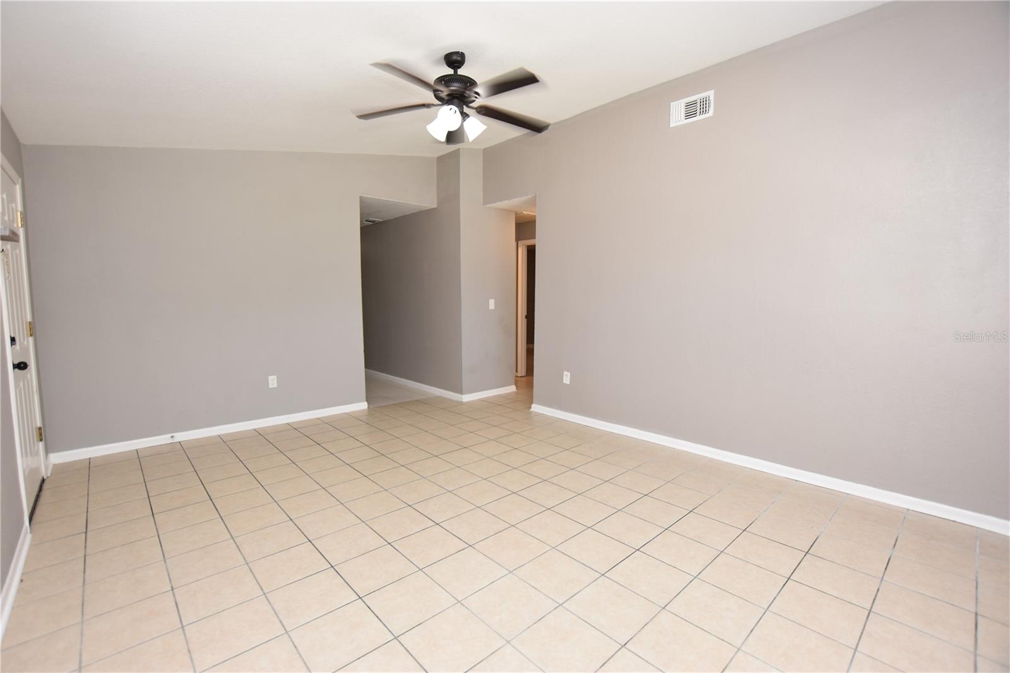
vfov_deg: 77.3
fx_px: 421
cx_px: 505
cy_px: 336
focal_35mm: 15
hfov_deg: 100.4
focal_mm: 10
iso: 200
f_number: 4
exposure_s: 1/80
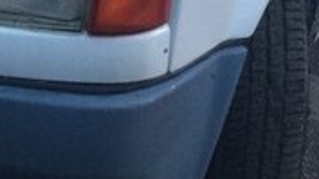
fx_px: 997
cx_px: -16
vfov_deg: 9.4
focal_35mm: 118
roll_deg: +0.1
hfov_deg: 17.7
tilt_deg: -10.6
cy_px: -216
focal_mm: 4.15
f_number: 2.2
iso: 64
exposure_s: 1/33
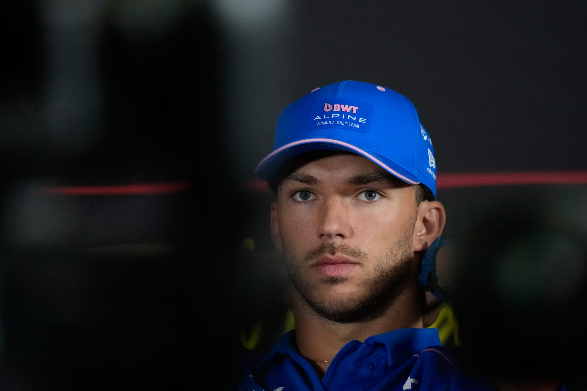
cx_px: 294
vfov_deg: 2.3
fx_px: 9783
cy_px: 196
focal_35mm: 600
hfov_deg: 3.4
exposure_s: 1/500
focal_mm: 400
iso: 4000
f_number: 2.8
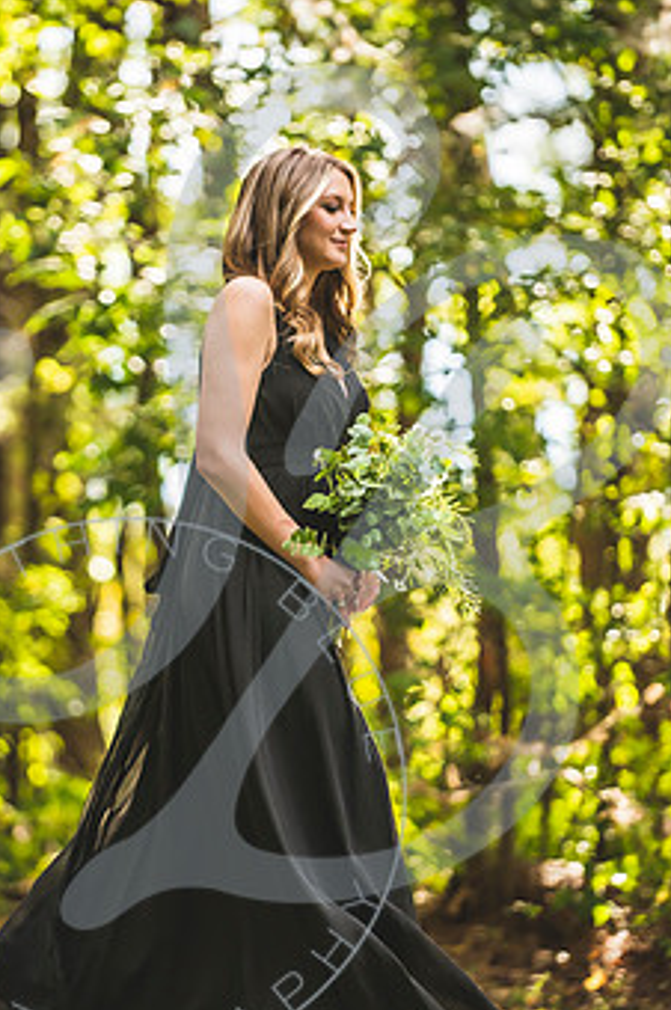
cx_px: 264
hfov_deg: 6.5
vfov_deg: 9.7
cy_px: 567
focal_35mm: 212
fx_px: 5939
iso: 500
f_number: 2.8
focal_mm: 160
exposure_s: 1/500
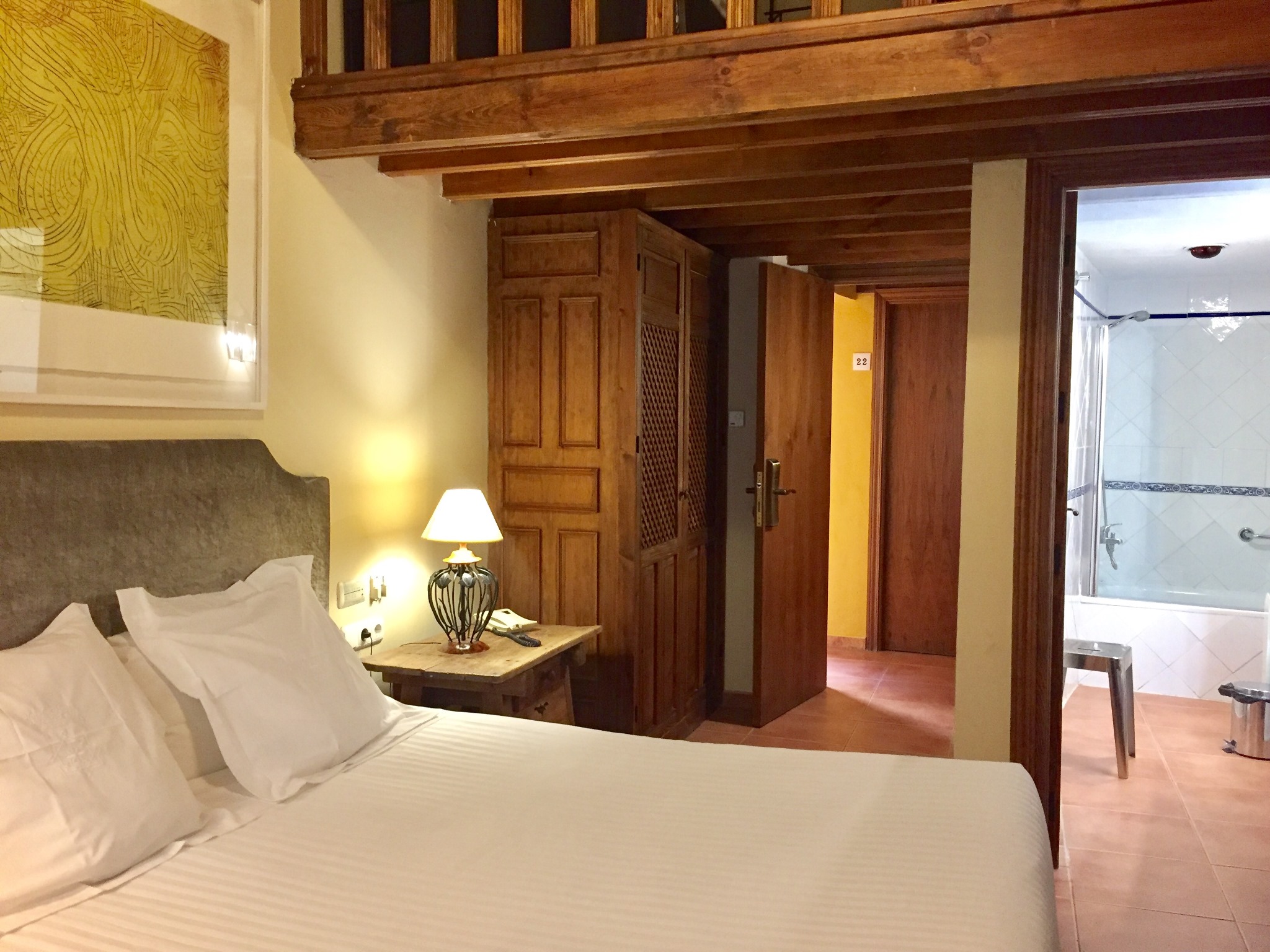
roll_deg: -1.6
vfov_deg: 48.2
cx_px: 635
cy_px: 476
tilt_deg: -2.5
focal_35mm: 29
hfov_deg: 61.7
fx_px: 1064
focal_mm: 4.15
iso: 250
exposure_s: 1/25
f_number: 2.2
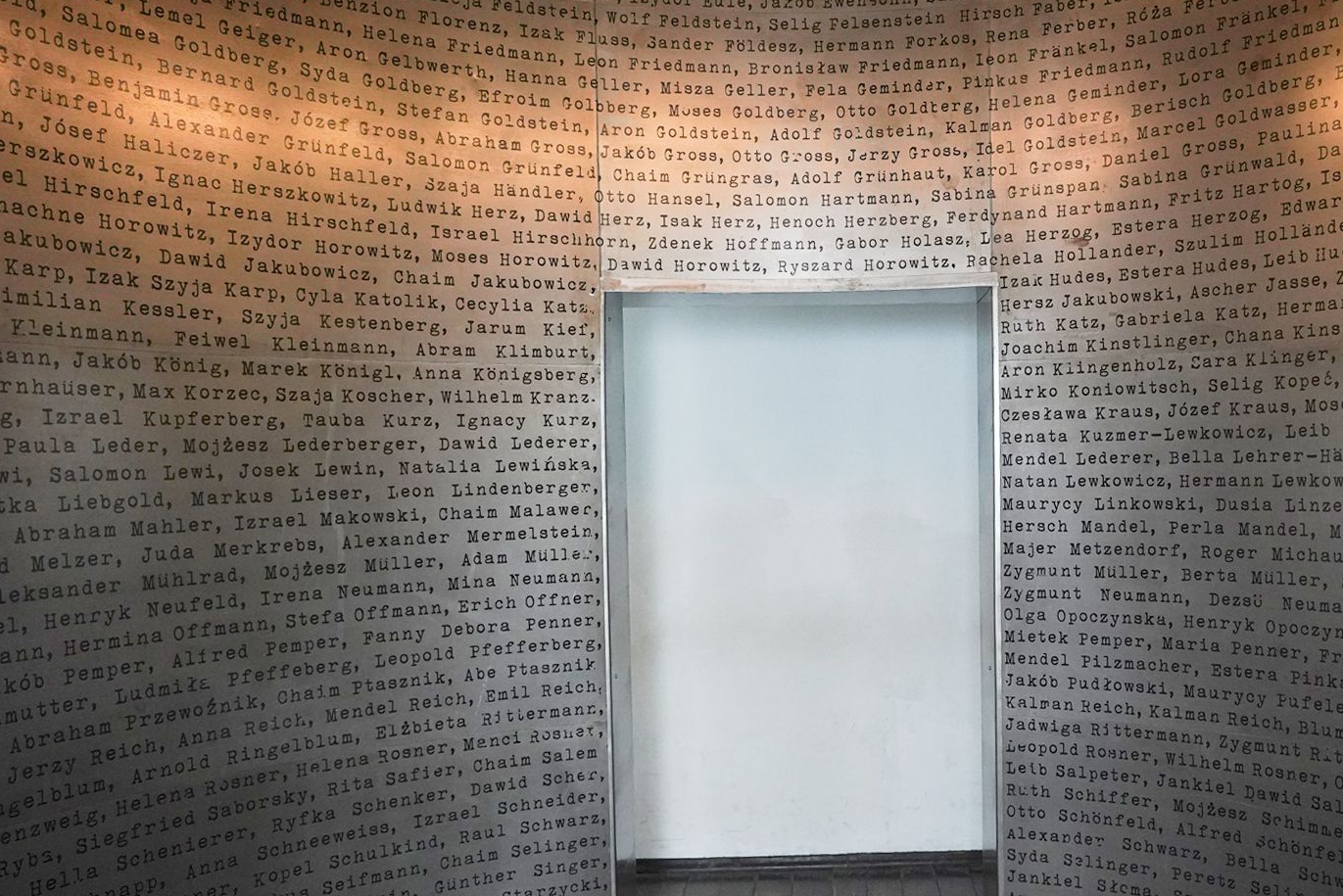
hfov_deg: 53.6
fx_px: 1306
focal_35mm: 35
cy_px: 499
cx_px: 872
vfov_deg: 37.8
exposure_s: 1/80
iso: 3200
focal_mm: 24
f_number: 4
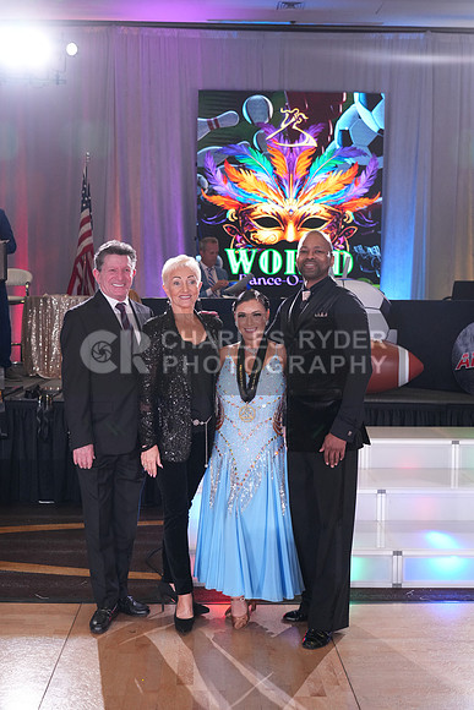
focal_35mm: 42
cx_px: 237
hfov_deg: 31.9
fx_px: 829
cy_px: 355
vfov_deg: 46.4
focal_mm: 42
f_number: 4
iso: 2000
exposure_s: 1/400
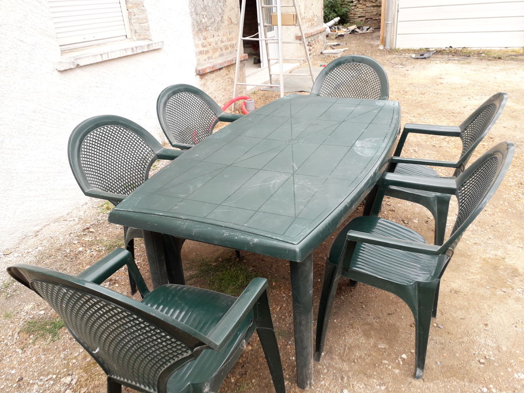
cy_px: 196
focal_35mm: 27
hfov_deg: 65.3
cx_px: 262
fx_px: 409
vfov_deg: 51.4
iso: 40
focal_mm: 3.6
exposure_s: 1/266
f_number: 1.9
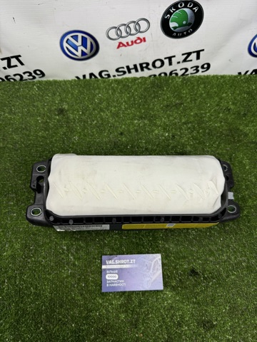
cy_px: 171
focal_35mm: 24
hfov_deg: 56.8
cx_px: 128
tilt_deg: -68.1
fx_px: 238
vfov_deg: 71.6
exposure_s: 1/159
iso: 64
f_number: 1.78
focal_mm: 6.76
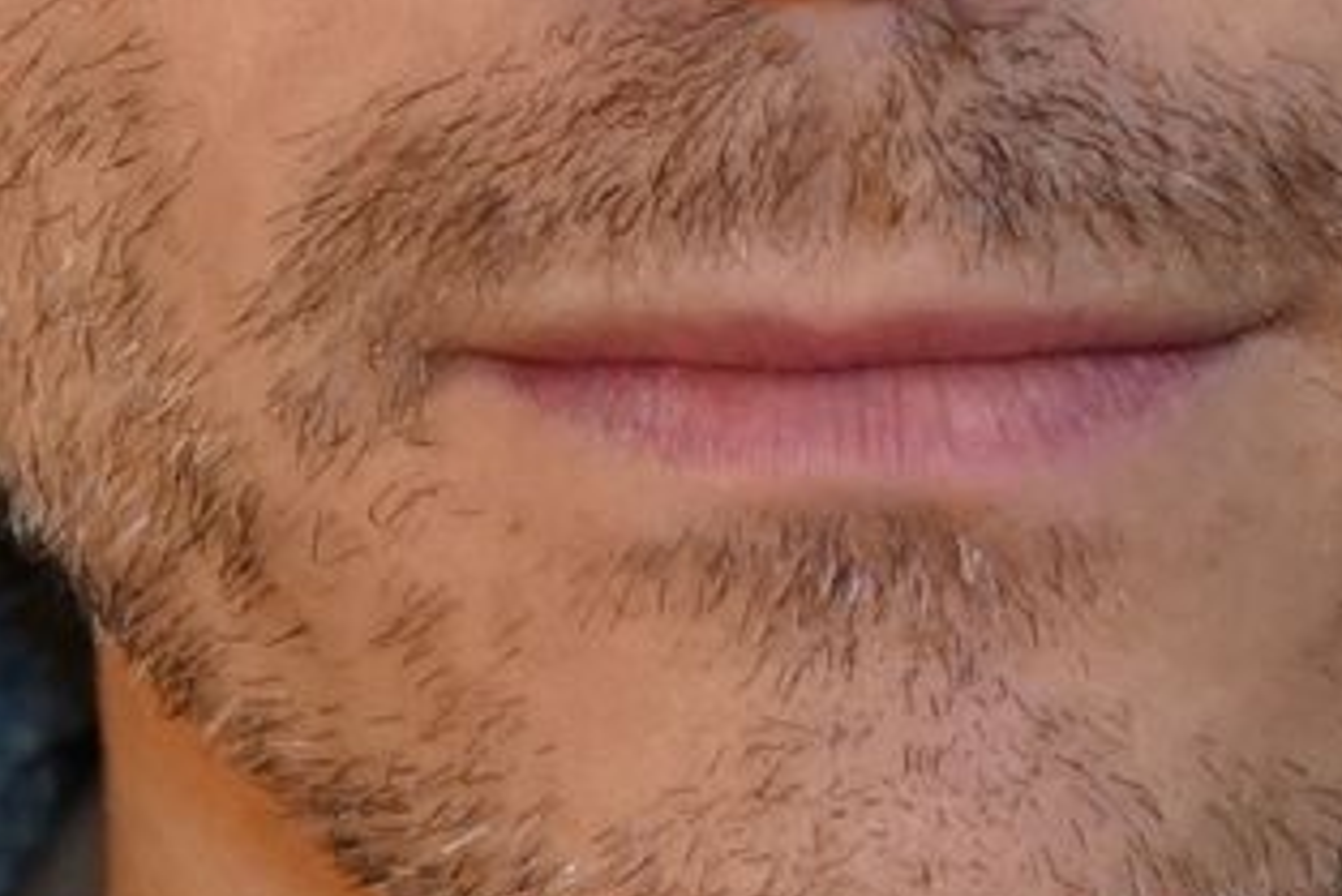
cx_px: 815
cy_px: -274
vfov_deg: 3.9
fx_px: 13276
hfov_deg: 5.8
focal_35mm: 356
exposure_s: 1/80
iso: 4000
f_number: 5.6
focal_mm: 58
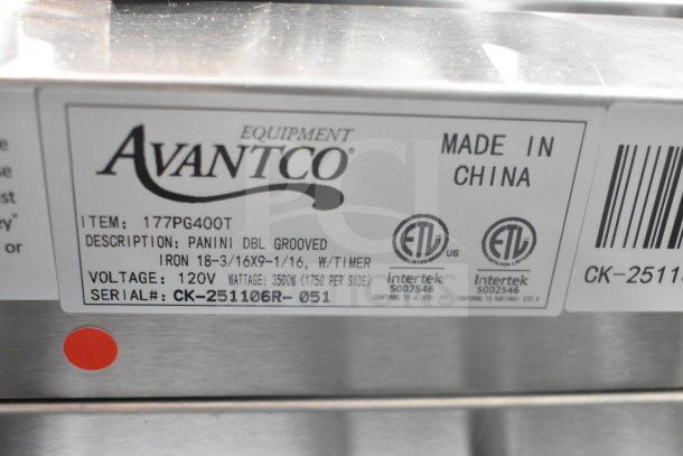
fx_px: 825
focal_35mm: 44
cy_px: 228
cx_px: 342
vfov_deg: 30.9
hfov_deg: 45.0
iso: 6400
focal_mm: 29
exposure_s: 1/80
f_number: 4.5
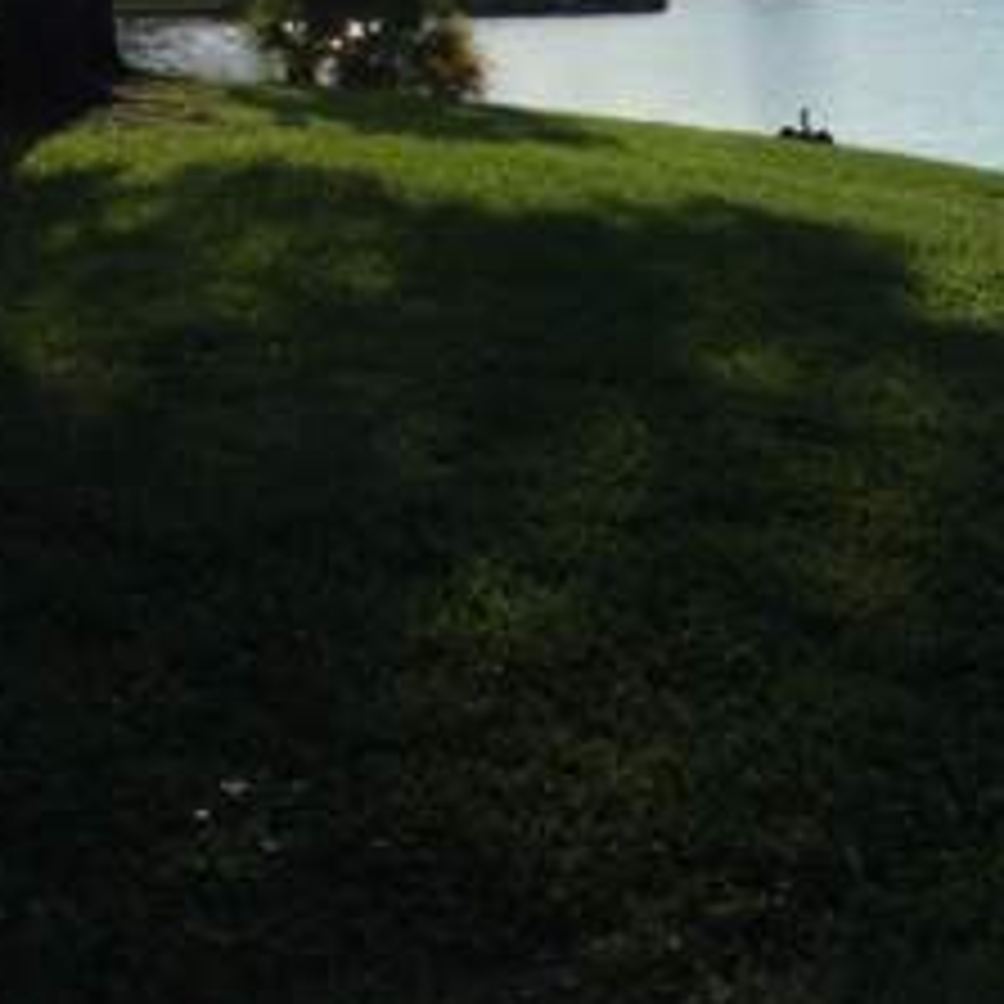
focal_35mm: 59
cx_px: 1049
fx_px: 1936
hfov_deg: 27.1
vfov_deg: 28.5
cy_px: 214
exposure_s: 1/2203
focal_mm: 3.3
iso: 25
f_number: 2.4
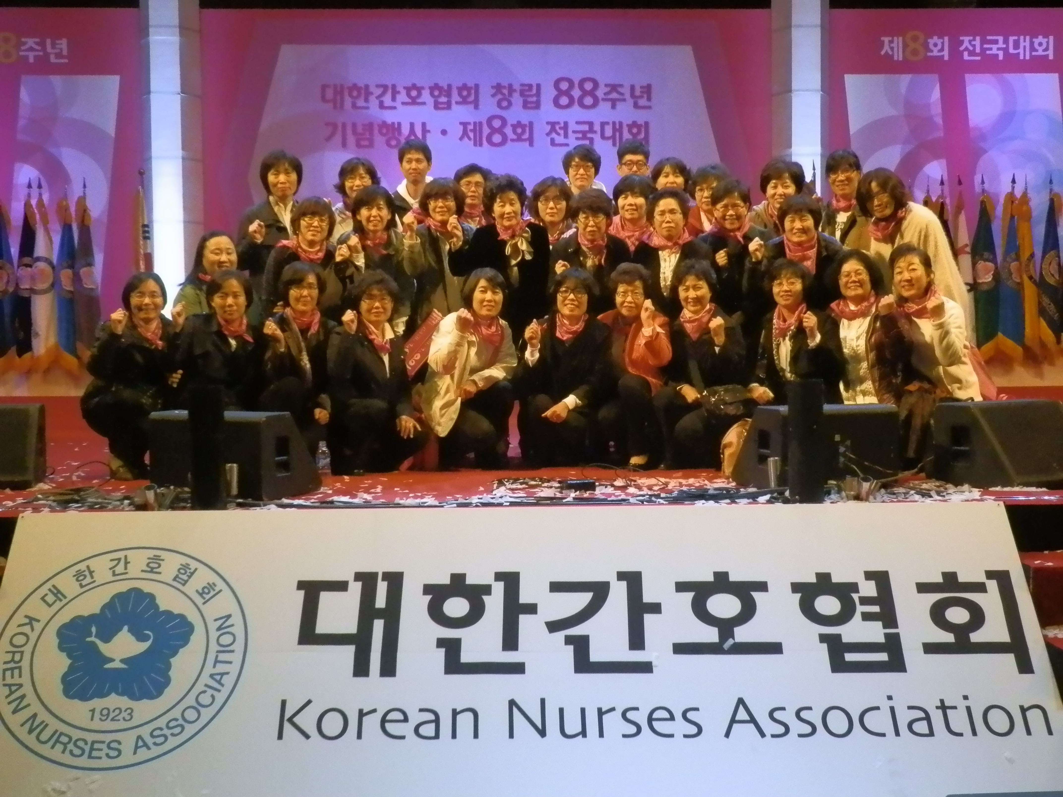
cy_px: 398
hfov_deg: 44.8
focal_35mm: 42
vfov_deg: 34.3
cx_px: 532
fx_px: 1290
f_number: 3.6
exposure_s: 1/500
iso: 1000
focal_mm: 7.6
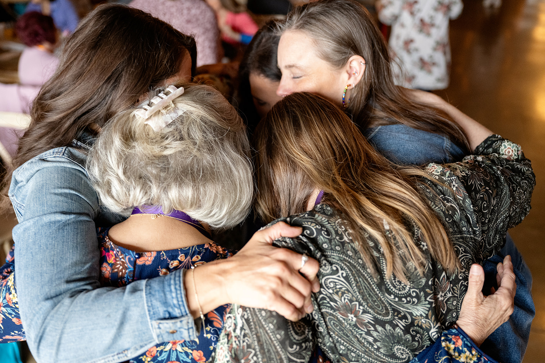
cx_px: 279
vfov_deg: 36.9
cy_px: 183
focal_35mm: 36
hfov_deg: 53.1
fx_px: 545
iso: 1600
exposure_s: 1/160
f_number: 2.8
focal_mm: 35
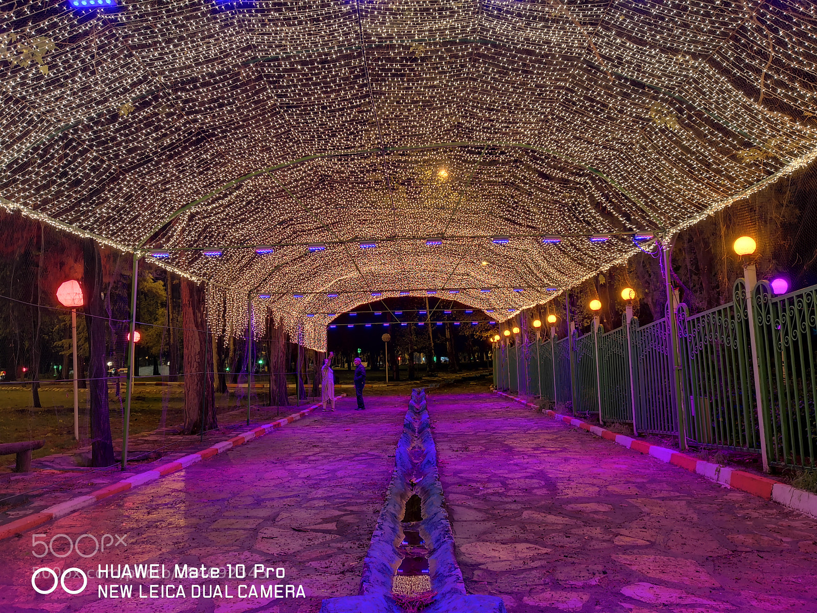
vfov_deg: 51.4
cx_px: 408
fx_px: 637
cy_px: 306
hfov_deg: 65.3
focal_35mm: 27
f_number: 1.6
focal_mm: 3.95
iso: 100
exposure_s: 9
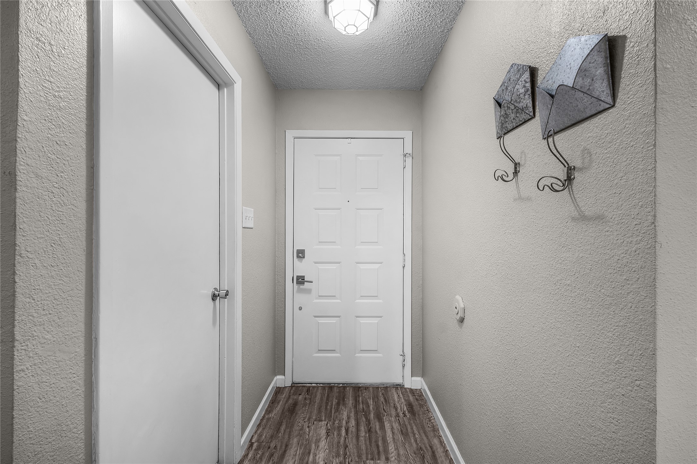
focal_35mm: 15
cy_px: 232
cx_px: 348
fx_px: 290
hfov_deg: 100.4
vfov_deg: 77.3
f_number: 9
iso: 200
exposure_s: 1.3
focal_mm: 10
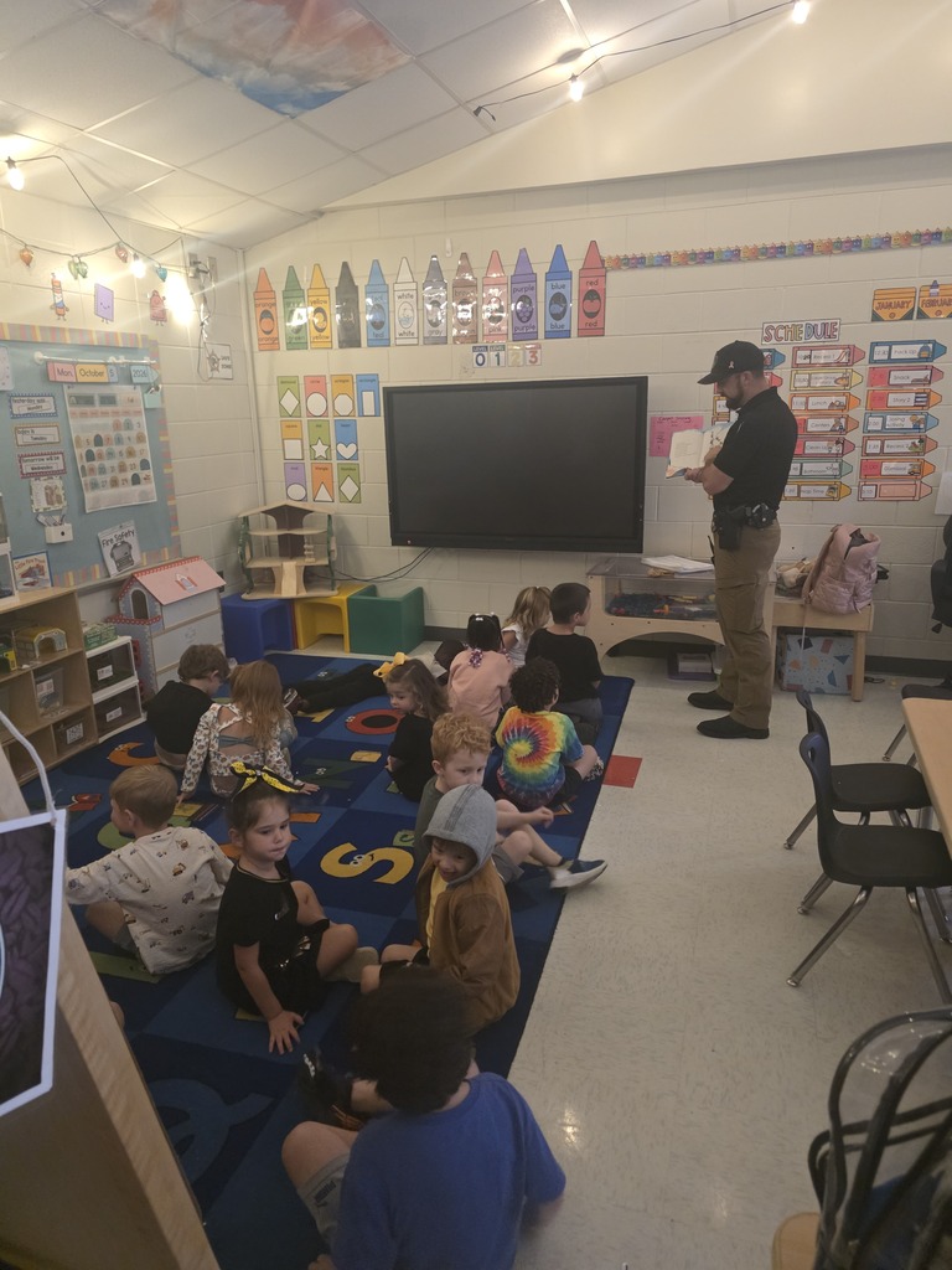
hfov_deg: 58.9
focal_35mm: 23
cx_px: 476
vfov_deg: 73.9
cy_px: 635
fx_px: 843
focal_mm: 6.3
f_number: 1.7
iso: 1600
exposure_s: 1/60
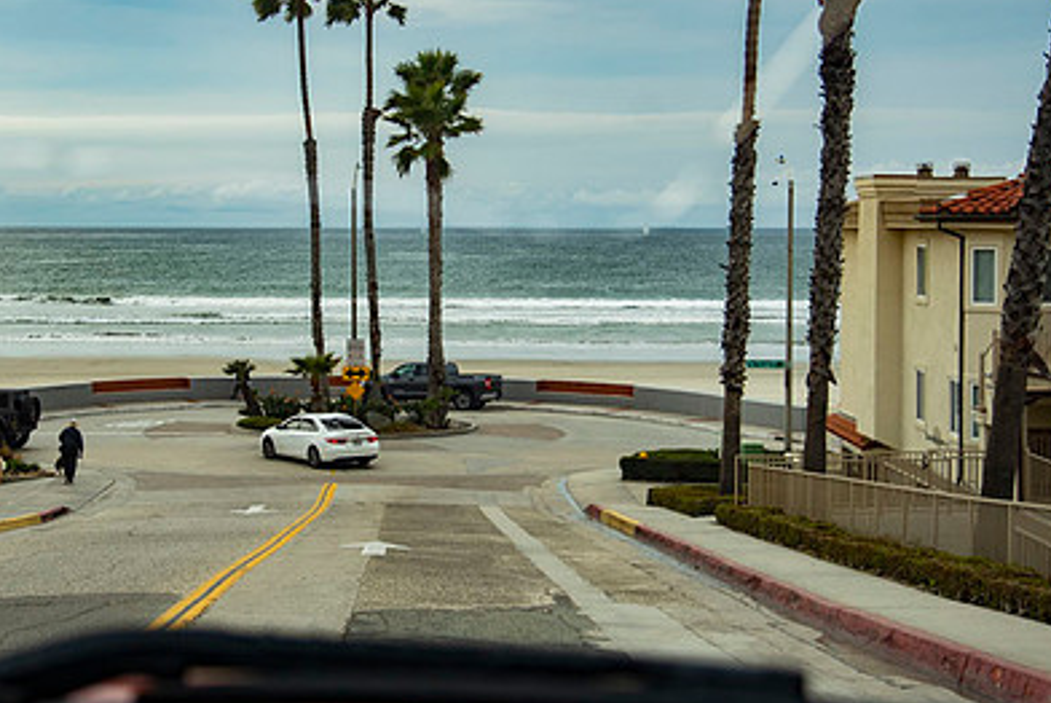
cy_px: 291
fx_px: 1987
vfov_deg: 20.0
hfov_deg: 29.4
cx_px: 343
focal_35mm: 68
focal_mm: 46
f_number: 4
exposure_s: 1/1250
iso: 400
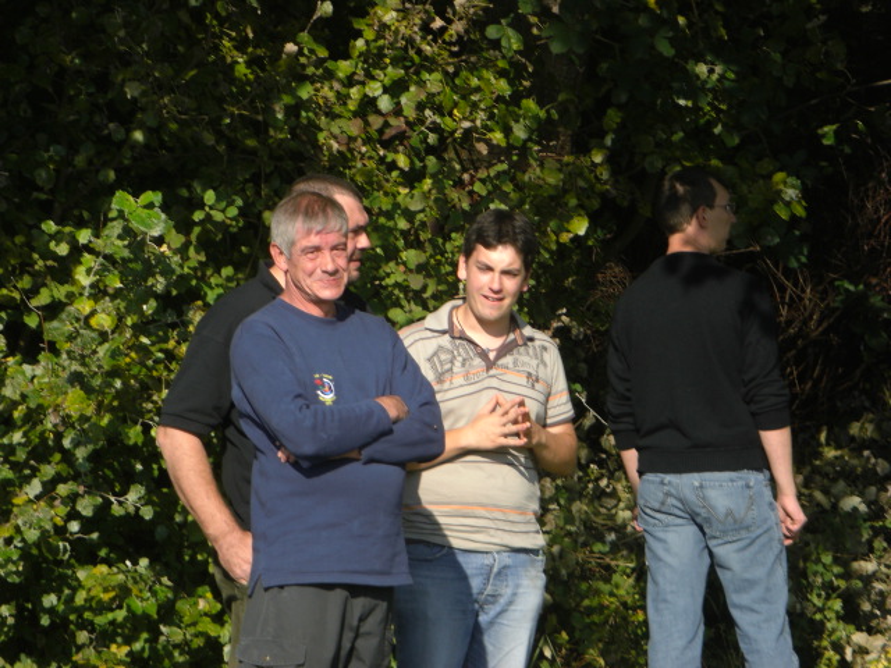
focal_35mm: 239
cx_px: 446
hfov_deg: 8.3
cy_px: 334
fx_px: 6152
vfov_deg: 6.2
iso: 50
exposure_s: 1/250
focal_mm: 39.4
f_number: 4.8
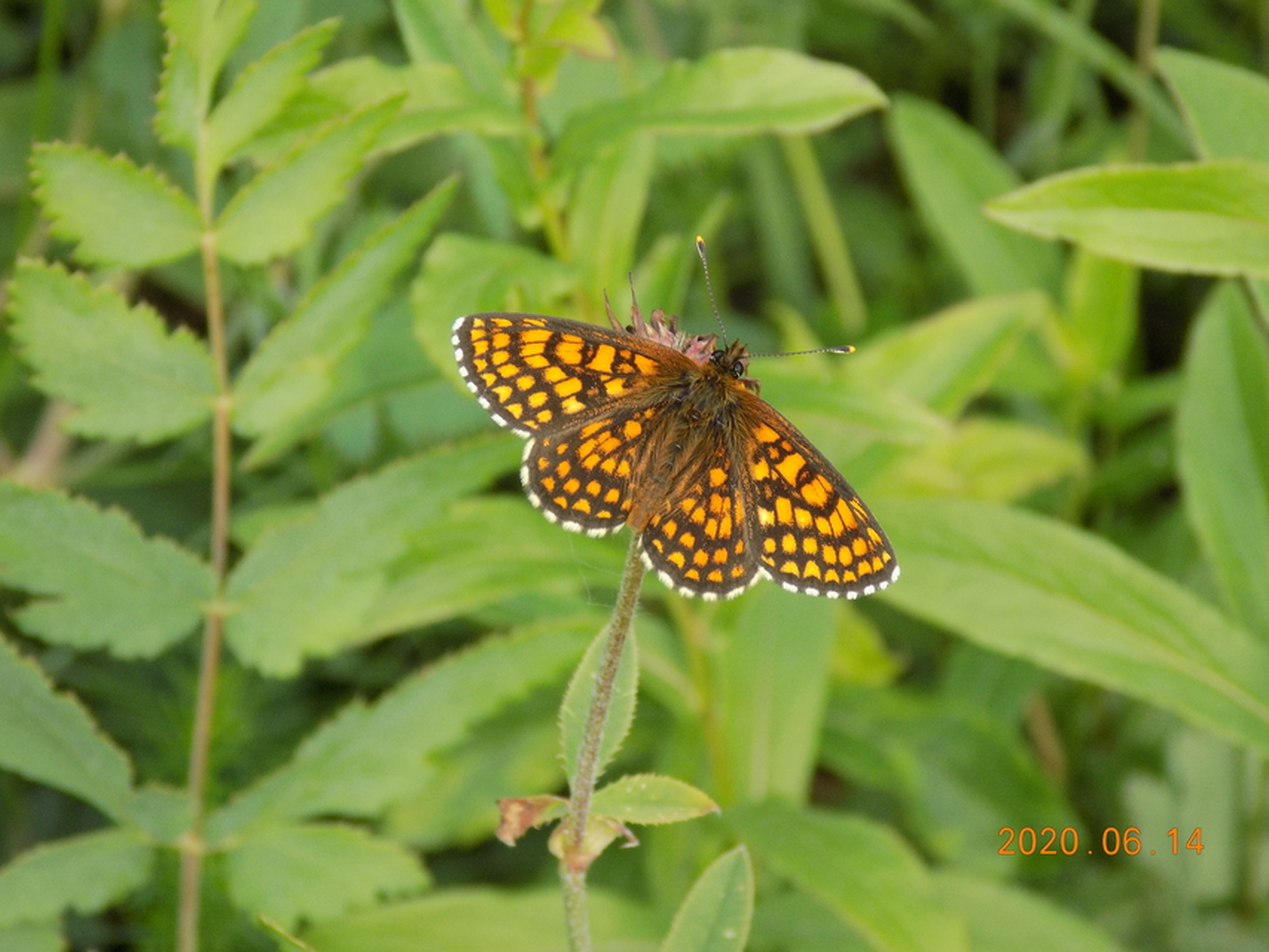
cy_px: 476
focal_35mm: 280
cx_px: 634
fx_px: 10266
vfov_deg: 5.3
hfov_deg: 7.1
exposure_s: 1/60
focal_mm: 49.7
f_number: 5.8
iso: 125
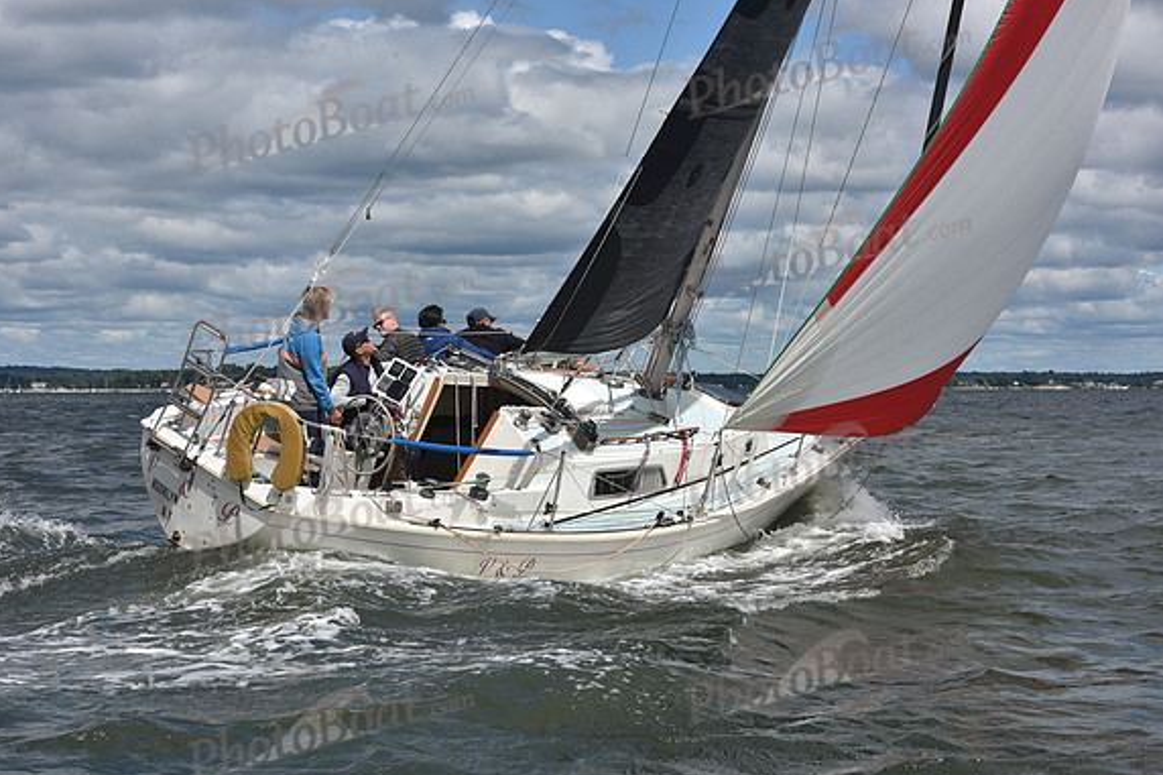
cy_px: 388
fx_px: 2293
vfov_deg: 19.2
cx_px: 582
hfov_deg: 28.5
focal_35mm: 71
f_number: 11
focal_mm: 70
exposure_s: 1/800
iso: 250
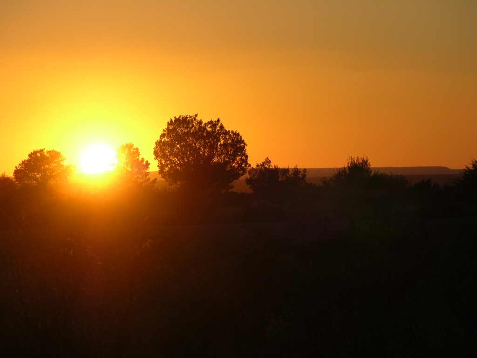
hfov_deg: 7.1
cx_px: 238
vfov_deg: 5.3
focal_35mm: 280
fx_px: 3858
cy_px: 179
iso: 50
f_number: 5.9
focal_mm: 71.2
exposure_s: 1/299
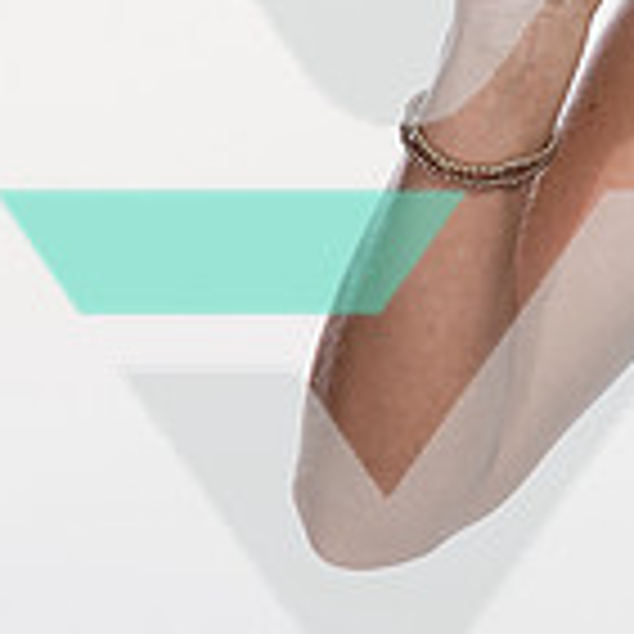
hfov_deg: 6.7
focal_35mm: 254
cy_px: -119
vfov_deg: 6.8
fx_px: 5263
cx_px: 1149
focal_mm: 70
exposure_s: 1/250
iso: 400
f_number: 5.6
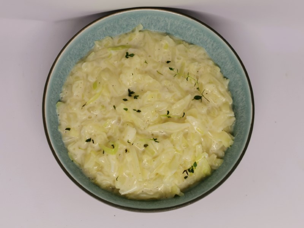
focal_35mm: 48
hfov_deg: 39.7
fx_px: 422
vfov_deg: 30.3
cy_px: 114
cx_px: 152
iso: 100
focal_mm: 5.56
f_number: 1.6
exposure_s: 1/100
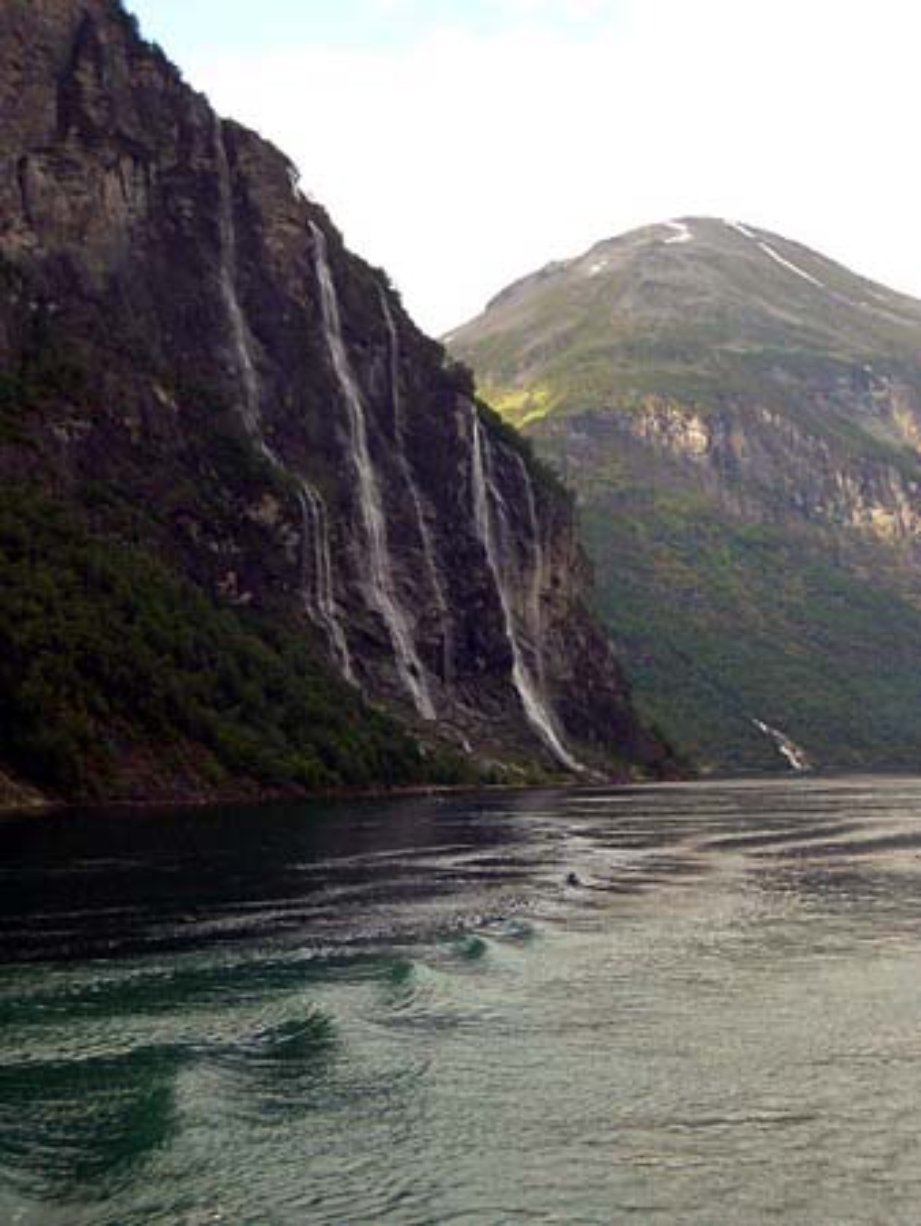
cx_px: 460
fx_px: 2197
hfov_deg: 23.7
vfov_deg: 31.2
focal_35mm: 62
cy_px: 613
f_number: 3.5
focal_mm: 10.2
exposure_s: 1/400
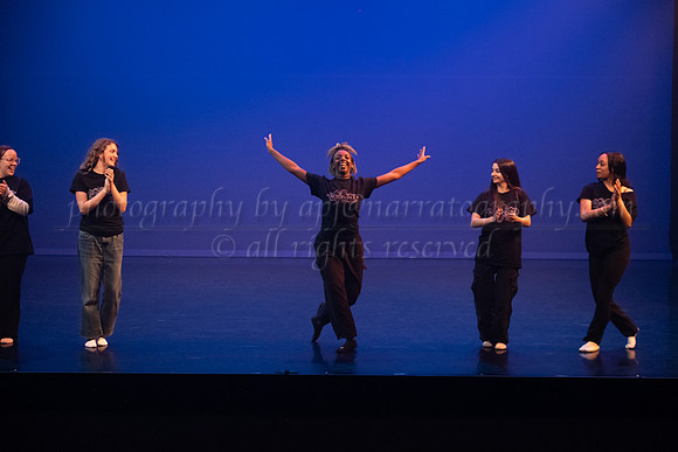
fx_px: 1489
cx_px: 339
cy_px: 226
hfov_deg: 25.6
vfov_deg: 17.3
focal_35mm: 79
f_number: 4.5
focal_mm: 75
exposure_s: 1/400
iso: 4000
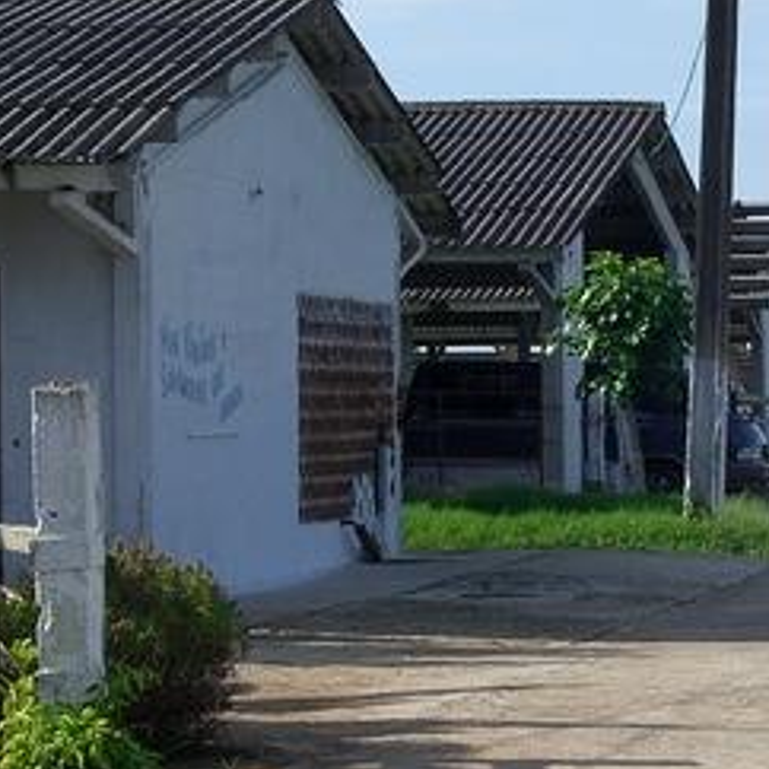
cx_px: 670
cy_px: 346
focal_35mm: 159
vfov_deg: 11.0
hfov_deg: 10.9
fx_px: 3996
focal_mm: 14.2
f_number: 5.6
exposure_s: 1/320
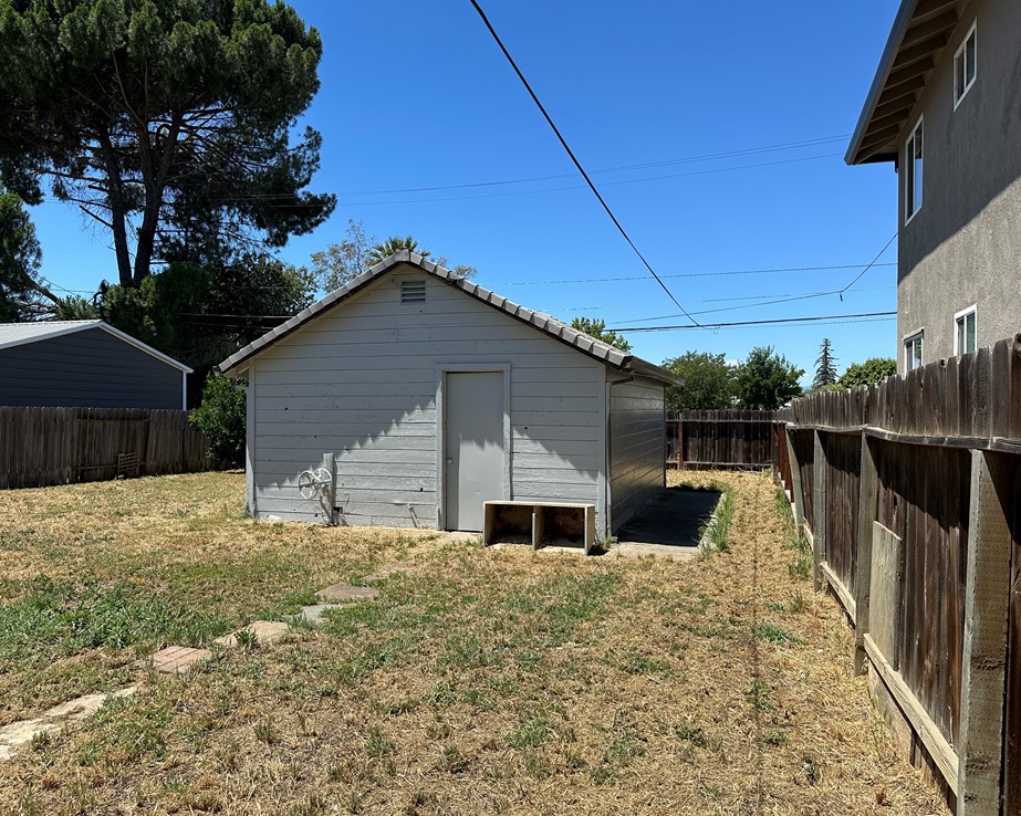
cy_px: 417
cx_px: 461
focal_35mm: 26
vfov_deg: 54.9
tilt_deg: +0.2
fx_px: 785
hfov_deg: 65.9
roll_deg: -0.5
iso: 80
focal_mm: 6.86
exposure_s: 1/4184
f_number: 1.78
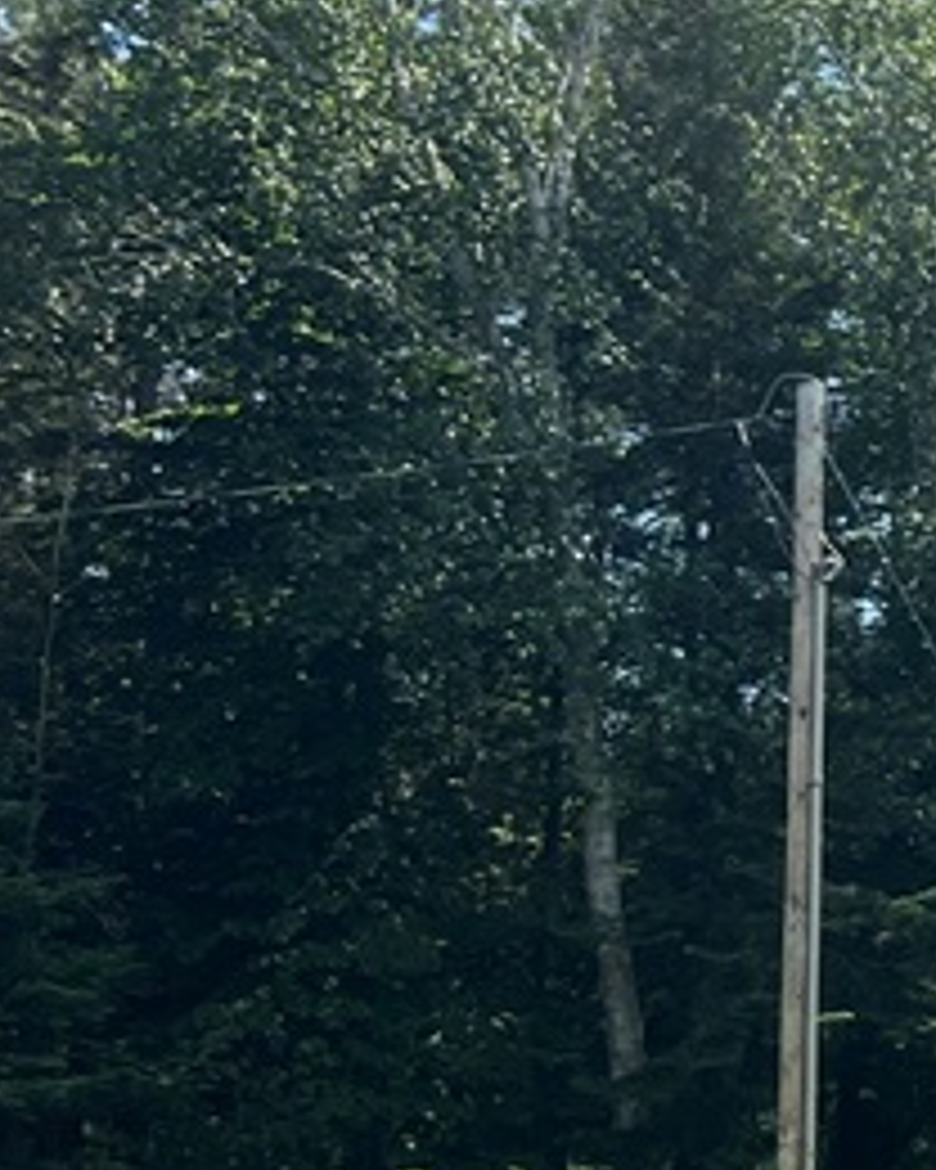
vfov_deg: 19.0
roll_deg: +0.7
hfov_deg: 12.7
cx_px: 2102
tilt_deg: +4.7
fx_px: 3463
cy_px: 932
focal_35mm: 100
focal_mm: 5.7
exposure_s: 1/2165
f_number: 1.5
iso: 50
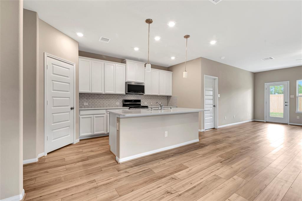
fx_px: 126
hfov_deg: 100.4
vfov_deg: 77.3
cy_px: 100
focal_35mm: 15
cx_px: 151
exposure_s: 1/15
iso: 200
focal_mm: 10
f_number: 8
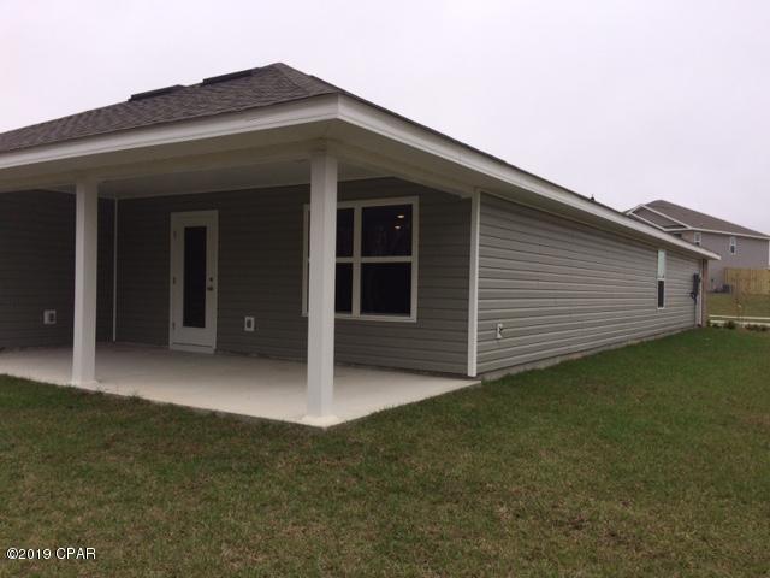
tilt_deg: -1.8
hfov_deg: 61.7
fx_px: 645
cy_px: 289
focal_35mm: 29
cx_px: 385
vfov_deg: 48.2
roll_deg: -1.1
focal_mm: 4.15
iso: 32
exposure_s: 1/2933
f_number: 2.2
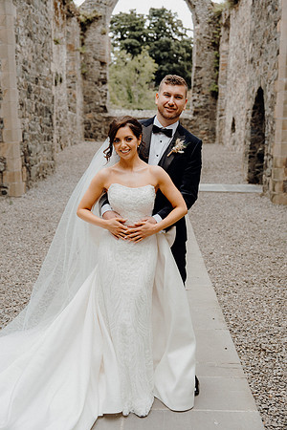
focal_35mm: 43
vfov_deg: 45.4
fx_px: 514
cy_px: 215
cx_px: 144
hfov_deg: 31.2
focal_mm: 43
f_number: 3.5
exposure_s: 1/160
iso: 125
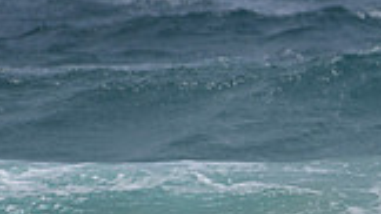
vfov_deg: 0.5
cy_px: 227
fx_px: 23249
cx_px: 778
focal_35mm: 2302
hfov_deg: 0.9
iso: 64
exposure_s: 1/2000
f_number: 5.6
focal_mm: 500
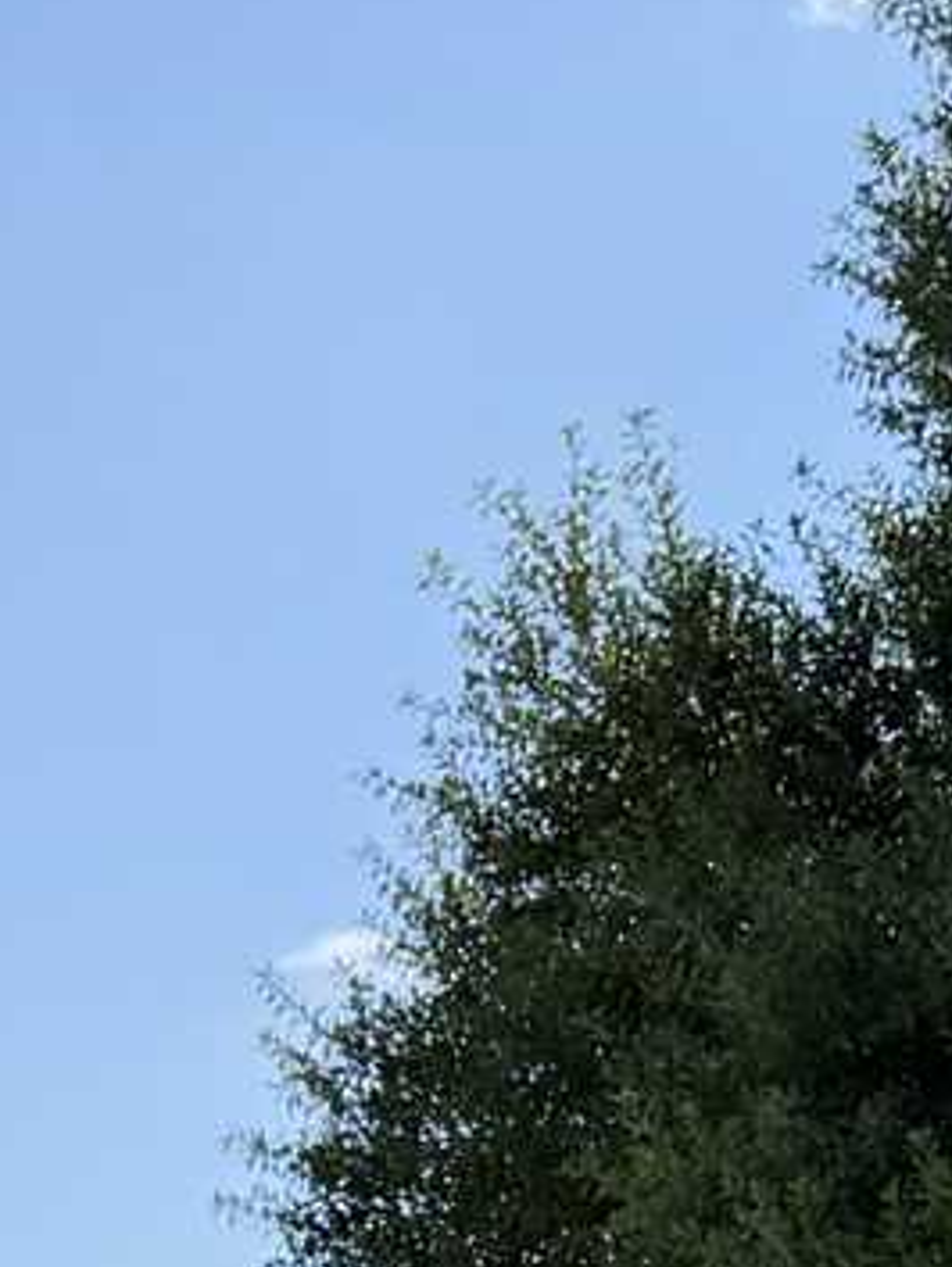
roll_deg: +1.0
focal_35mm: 156
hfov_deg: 9.5
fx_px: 5713
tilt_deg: -7.3
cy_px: 3354
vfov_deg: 10.3
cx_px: 444
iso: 80
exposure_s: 1/3759
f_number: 1.78
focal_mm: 6.76
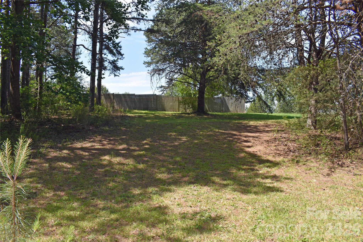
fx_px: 272
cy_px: 121
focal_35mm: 27
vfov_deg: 47.9
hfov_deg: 67.4
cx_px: 182
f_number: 7.1
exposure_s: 1/200
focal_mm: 18
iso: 100
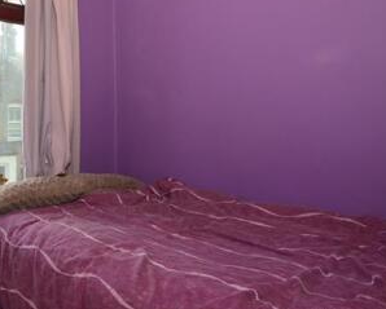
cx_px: 82
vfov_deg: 43.2
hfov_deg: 49.9
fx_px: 389
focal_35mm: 34
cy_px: 125
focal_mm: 11
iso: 200
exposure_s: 1/160
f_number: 7.1
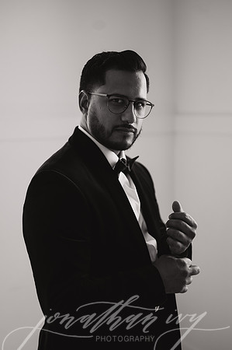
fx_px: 484
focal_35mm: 50
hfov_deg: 26.9
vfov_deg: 39.6
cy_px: 175
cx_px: 116
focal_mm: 50
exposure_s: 1/500
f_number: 2
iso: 250
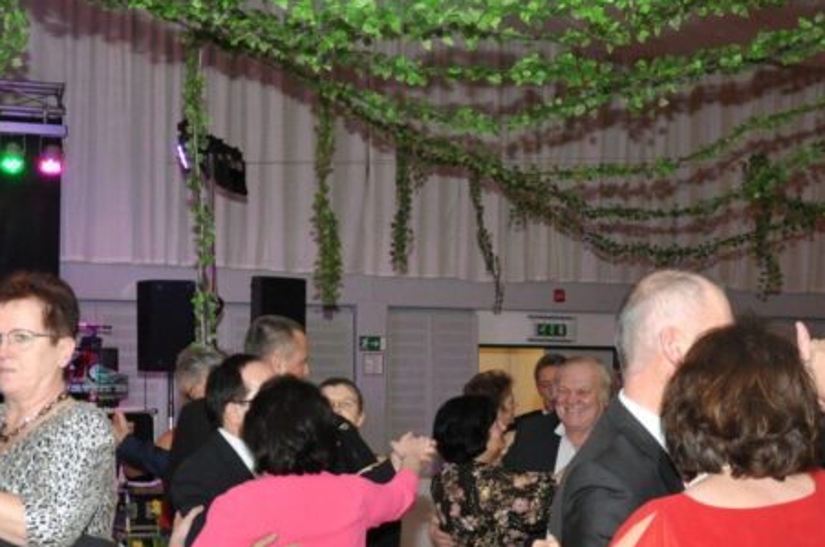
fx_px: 1716
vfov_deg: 17.7
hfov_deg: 26.9
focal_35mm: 75
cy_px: 542
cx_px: 304
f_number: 4
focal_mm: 22
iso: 800
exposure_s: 1/60
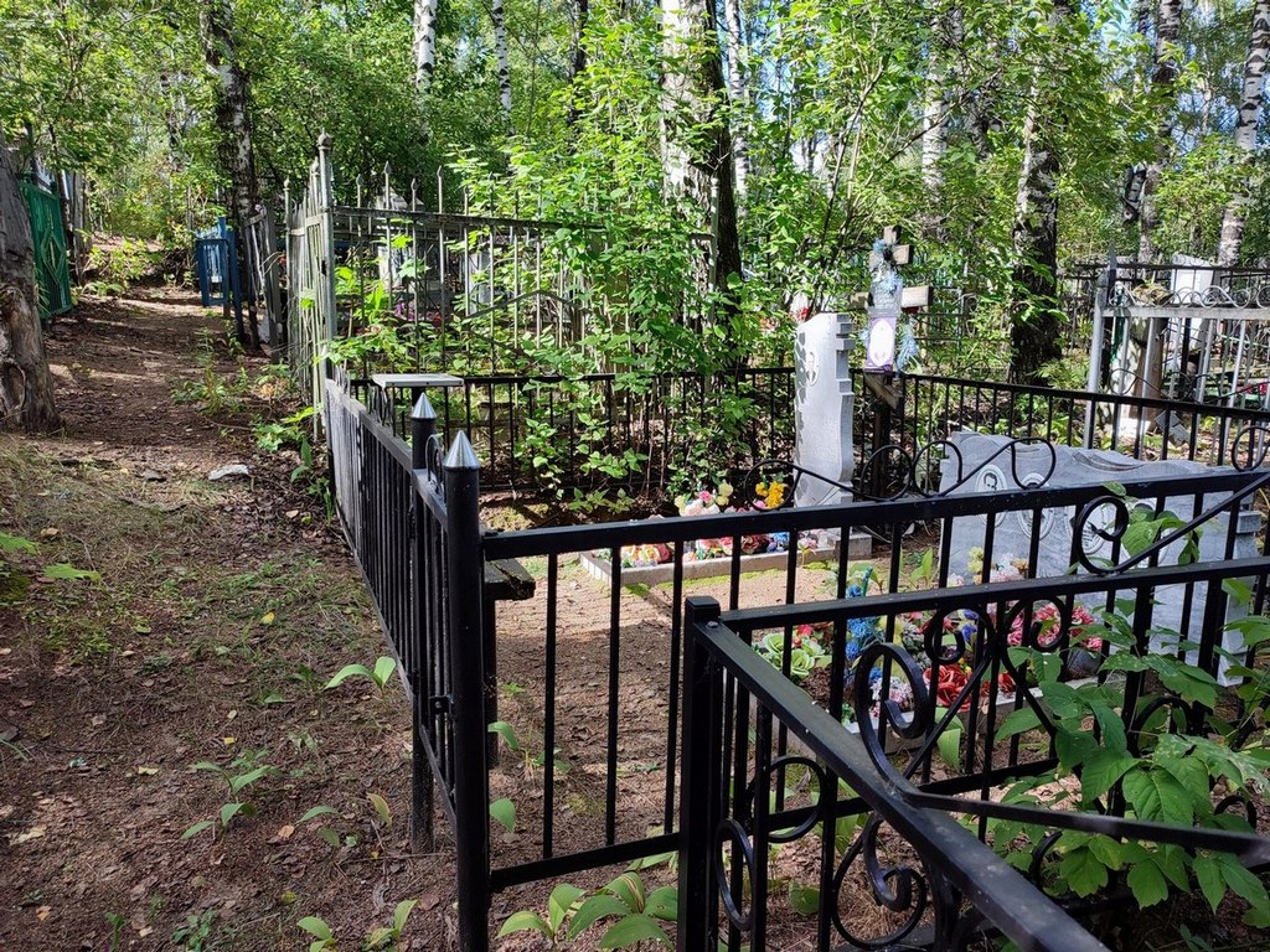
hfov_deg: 69.4
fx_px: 917
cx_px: 635
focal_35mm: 25
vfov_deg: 54.9
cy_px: 476
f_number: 1.9
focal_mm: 6.04
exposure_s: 1/130
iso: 50
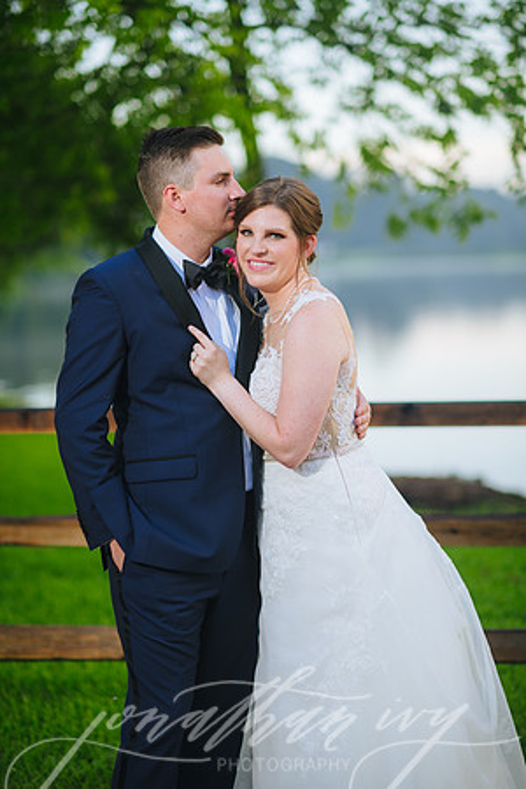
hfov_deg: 16.1
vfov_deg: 23.9
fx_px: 1863
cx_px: 263
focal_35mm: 85
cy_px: 394
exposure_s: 1/250
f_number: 2
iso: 100
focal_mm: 85
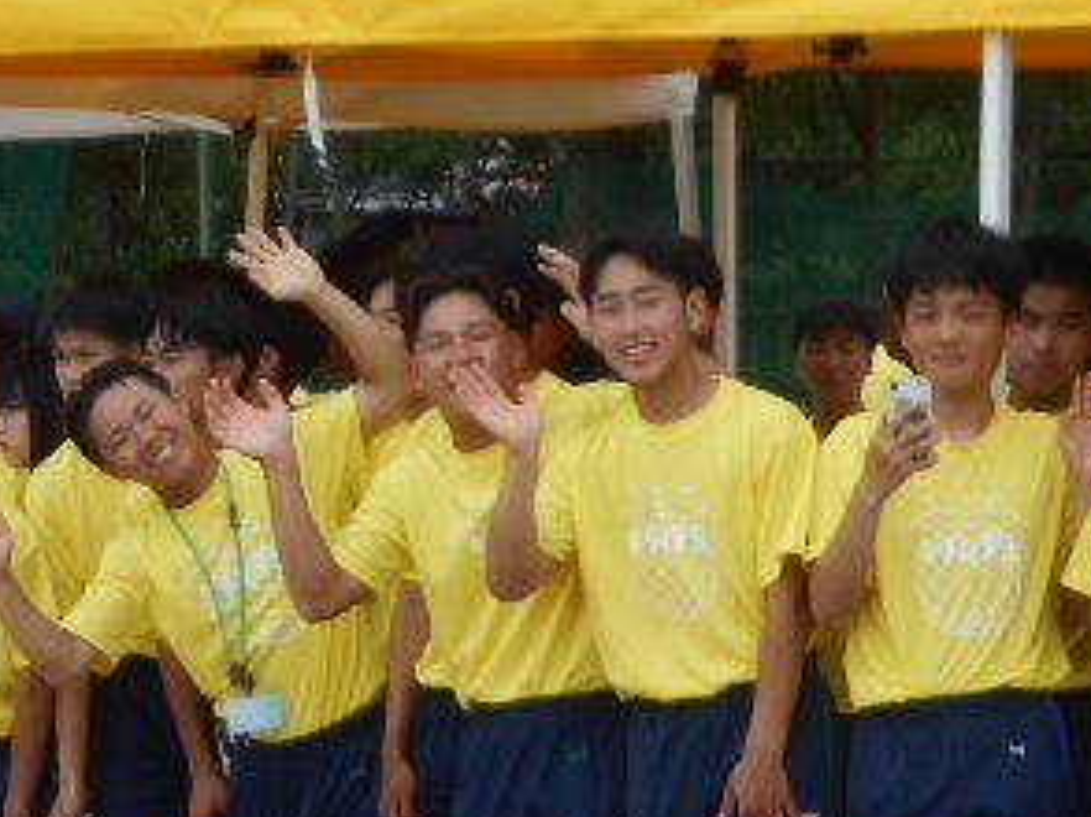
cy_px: 572
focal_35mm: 246
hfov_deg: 8.0
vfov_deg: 6.0
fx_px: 7747
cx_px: 850
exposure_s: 1/250
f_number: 6
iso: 80
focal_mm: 20.1
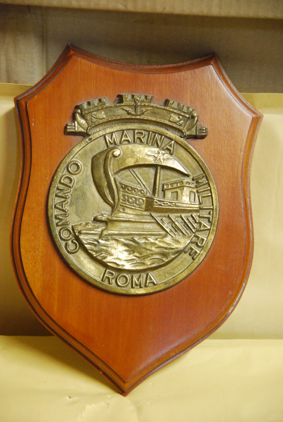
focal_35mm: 75
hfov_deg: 18.2
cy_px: 211
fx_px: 882
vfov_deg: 27.0
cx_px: 142
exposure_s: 1/60
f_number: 3.2
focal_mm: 50
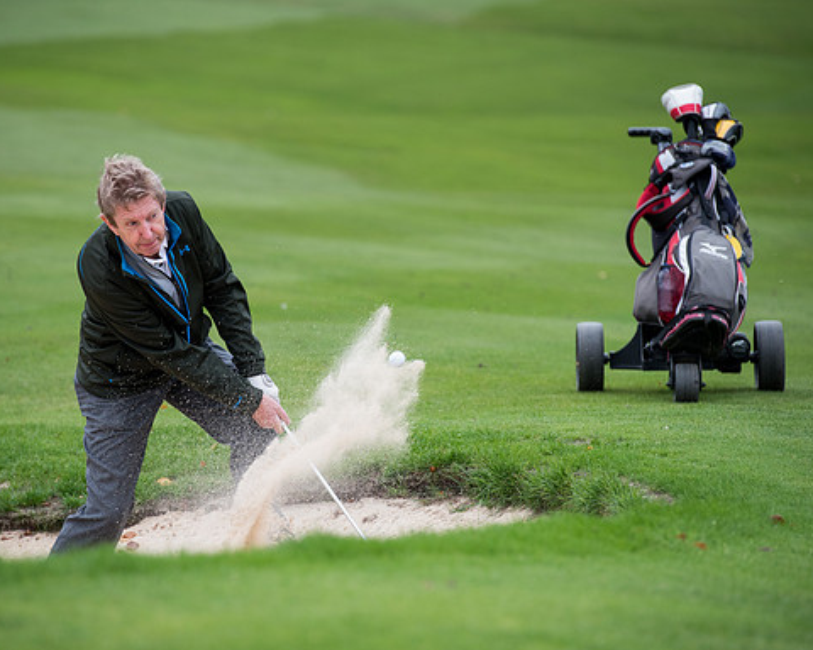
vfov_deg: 6.8
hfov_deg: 8.5
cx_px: 334
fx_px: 5462
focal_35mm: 227
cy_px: 326
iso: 640
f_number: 4
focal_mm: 200
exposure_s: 1/1600
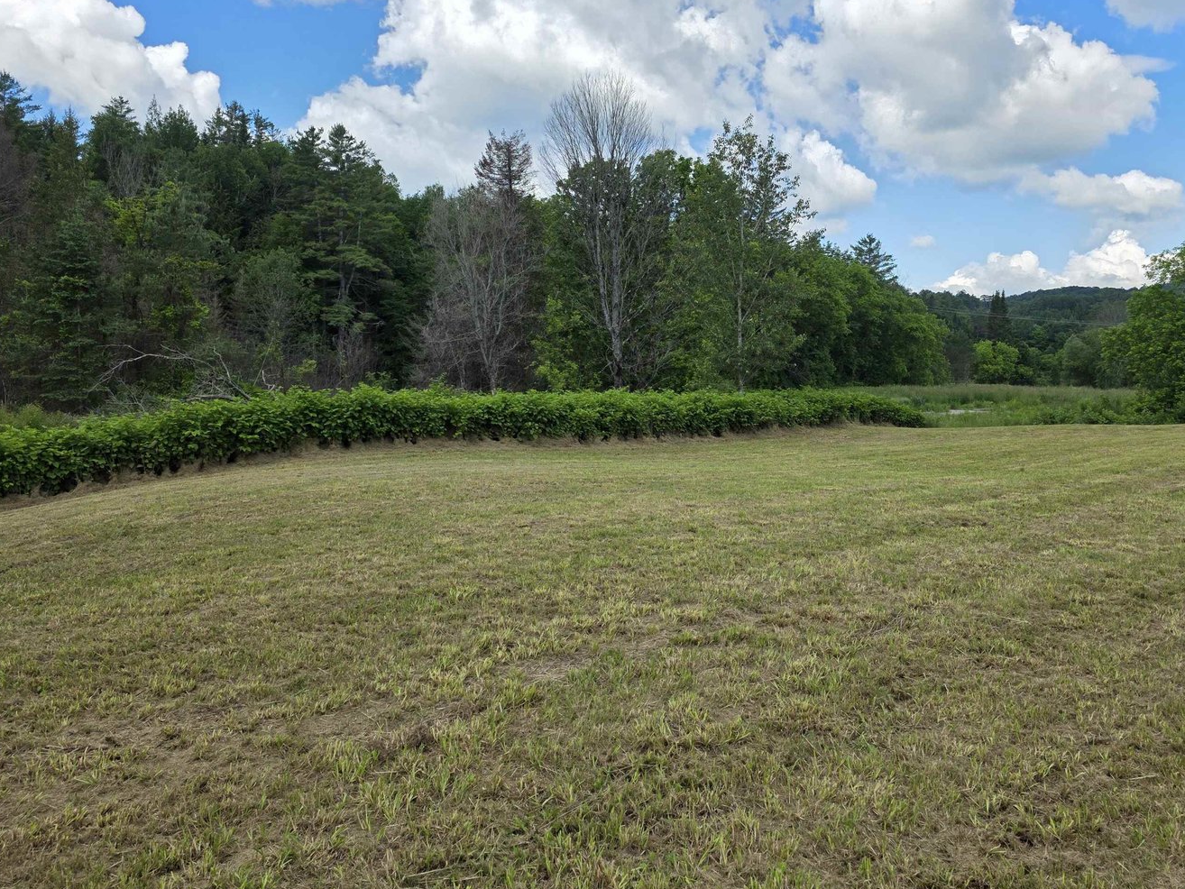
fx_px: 959
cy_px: 402
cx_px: 622
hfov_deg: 63.4
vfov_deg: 49.7
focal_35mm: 28
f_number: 1.7
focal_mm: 6.3
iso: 80
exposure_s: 1/2579
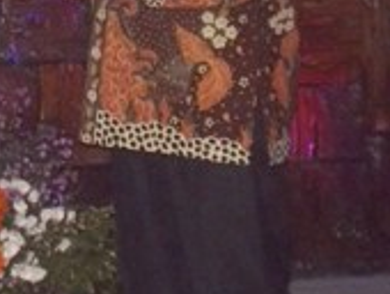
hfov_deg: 13.7
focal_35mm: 139
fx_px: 1568
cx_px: -86
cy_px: -119
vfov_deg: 10.4
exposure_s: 1/40
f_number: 3.7
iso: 400
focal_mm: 5.2
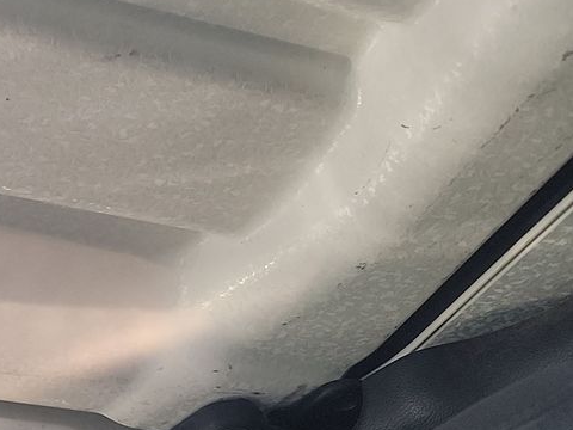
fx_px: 1324
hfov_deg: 21.4
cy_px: 244
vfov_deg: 18.4
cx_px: -226
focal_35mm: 80
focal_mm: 6.7
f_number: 1.8
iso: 96
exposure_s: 1/59
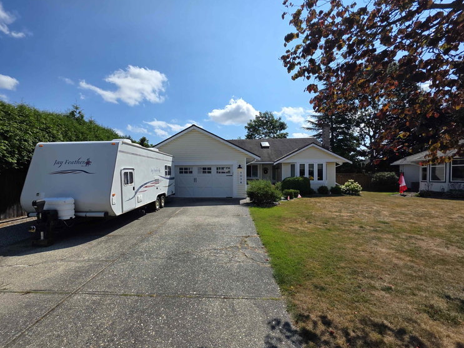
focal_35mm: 14
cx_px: 215
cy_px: 183
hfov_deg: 101.9
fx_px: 188
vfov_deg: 85.6
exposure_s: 1/2961
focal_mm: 2.2
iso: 40
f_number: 1.9
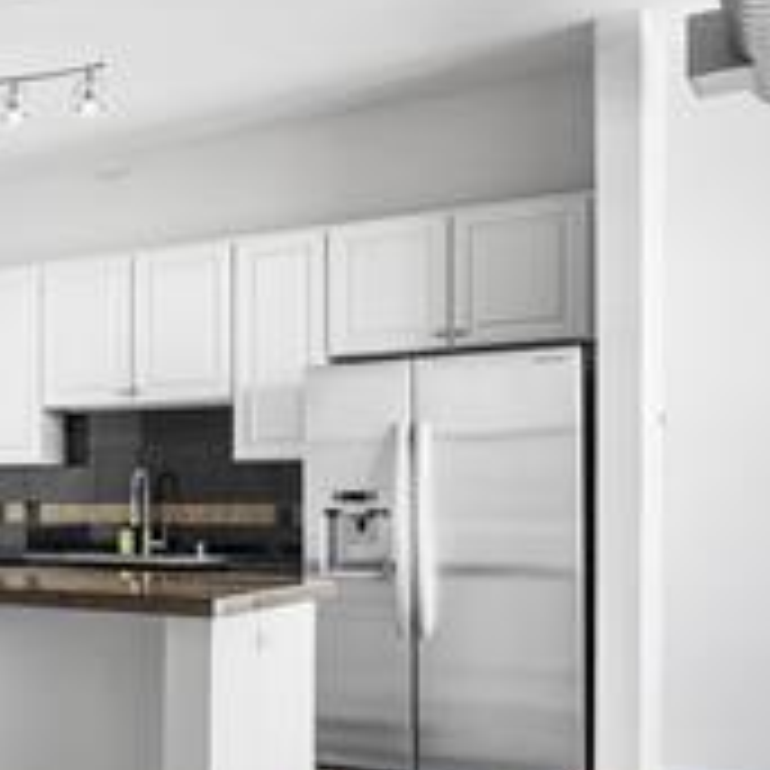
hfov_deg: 22.8
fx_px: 1324
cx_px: -518
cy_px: 500
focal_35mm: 53
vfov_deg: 32.2
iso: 100
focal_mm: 16.5
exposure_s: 1/6
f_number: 4
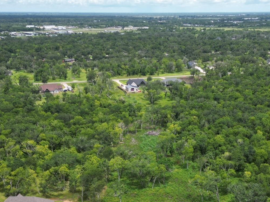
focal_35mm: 48
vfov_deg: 28.8
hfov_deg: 39.5
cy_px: 189
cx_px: 160
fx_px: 374
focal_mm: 6.72
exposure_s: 1/2000
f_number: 1.7
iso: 130
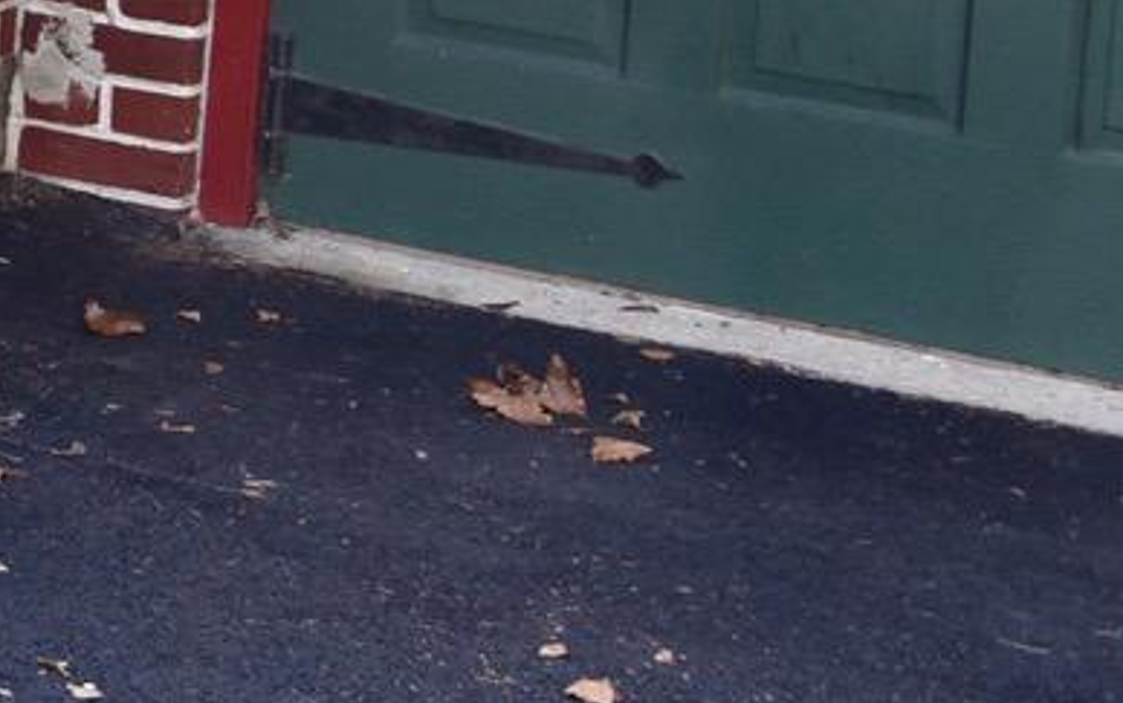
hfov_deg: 10.1
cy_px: -597
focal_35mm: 172
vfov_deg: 7.4
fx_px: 5267
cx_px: -1815
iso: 400
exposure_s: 1/160
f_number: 6.3
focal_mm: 32
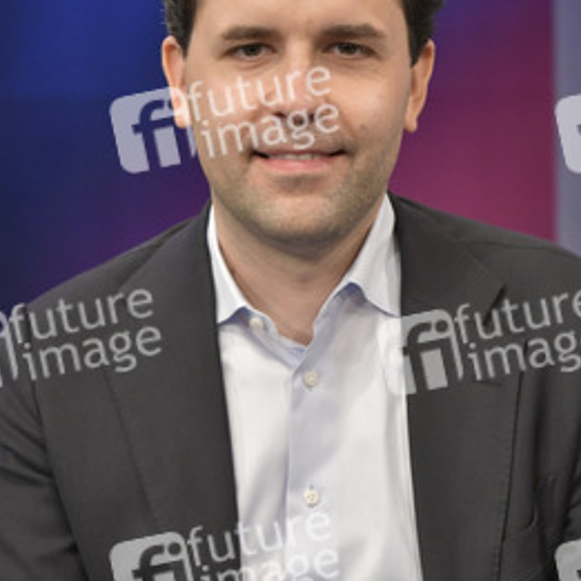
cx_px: 289
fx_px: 1728
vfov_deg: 19.1
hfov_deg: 19.1
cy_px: 232
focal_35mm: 91
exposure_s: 1/200
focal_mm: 70
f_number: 6.3
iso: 2500
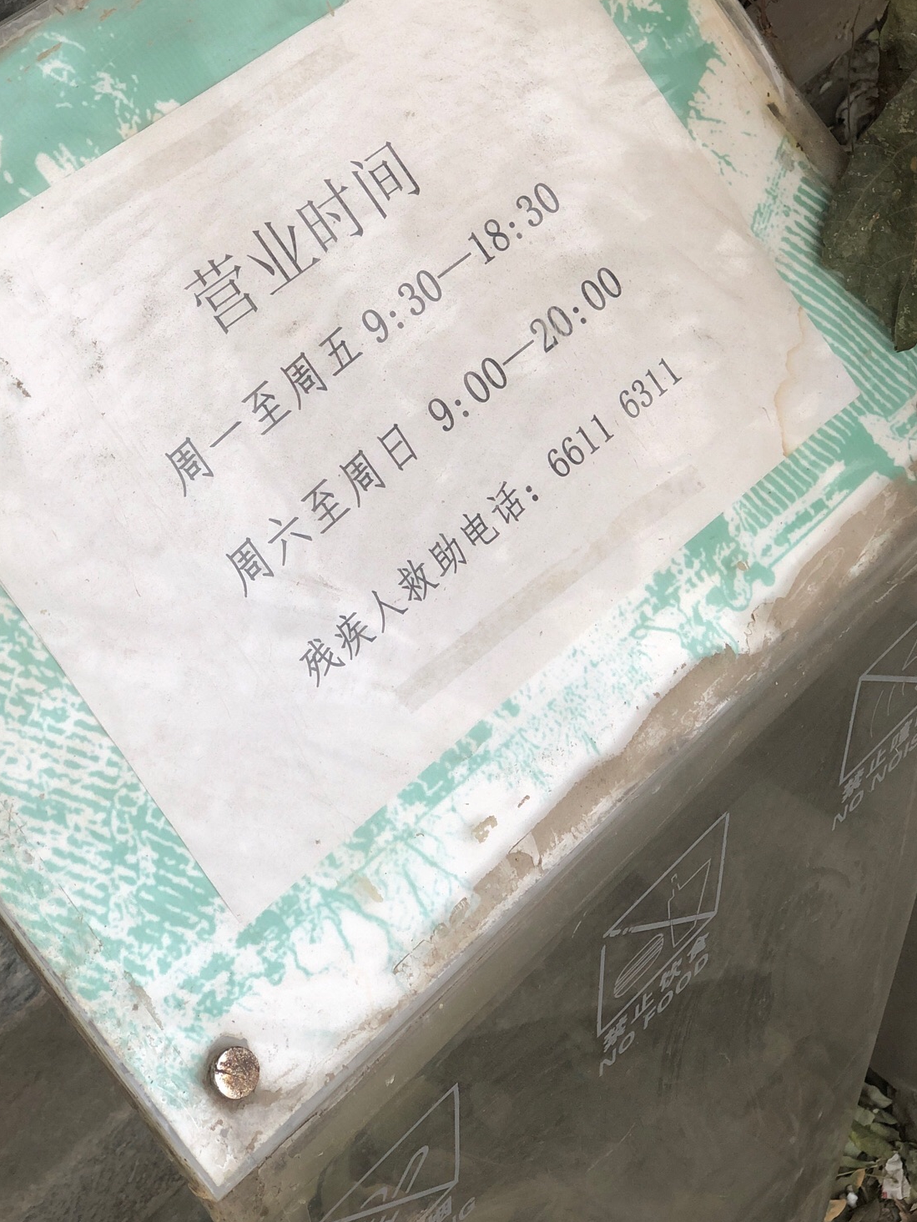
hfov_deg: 20.7
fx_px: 2507
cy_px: 403
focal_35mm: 71
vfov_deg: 27.2
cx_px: 396
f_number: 2.4
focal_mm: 6
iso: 20
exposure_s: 1/60
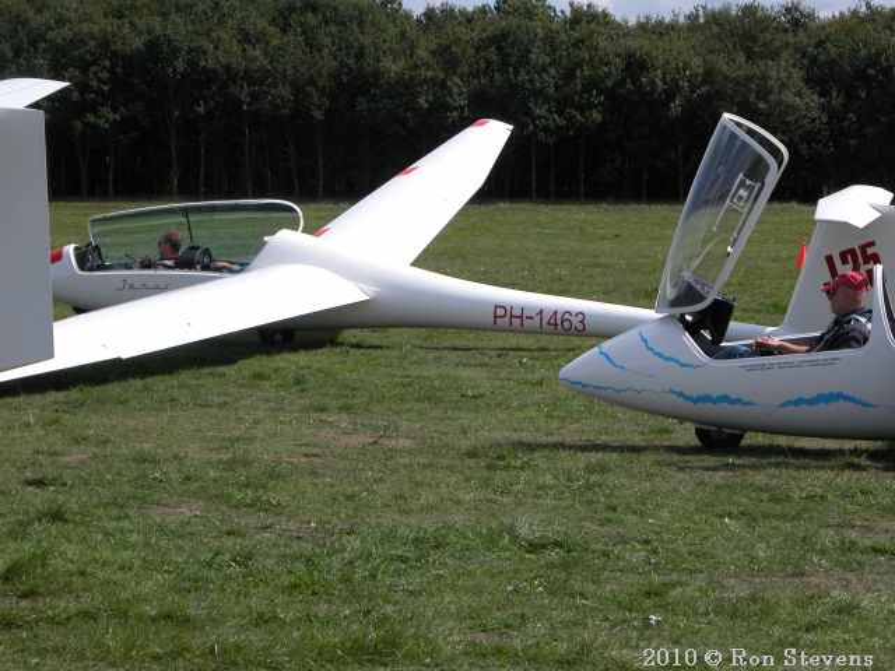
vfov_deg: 13.8
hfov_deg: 18.4
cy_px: 336
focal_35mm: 107
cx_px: 448
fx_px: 2766
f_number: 5.8
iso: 100
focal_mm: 27.3
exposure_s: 1/504
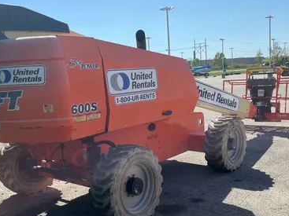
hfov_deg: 47.9
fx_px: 325
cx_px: 142
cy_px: 133
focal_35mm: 39
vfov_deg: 36.6
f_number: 1.6
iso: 50
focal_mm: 5.1
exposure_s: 1/2222
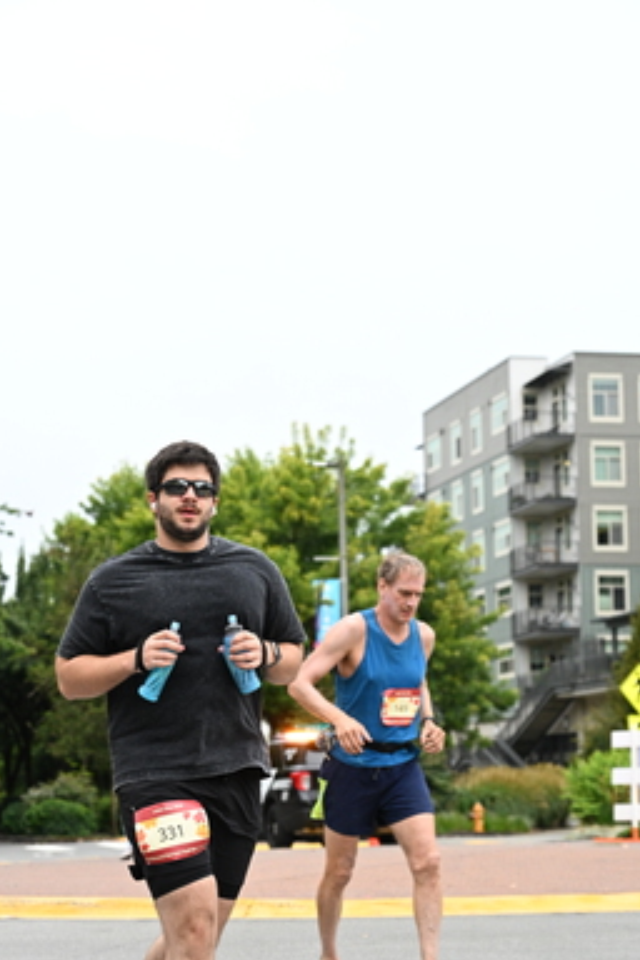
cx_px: 199
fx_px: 1947
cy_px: 638
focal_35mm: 73
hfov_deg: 18.6
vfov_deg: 27.5
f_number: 4
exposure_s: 1/800
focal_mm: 51
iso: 1600
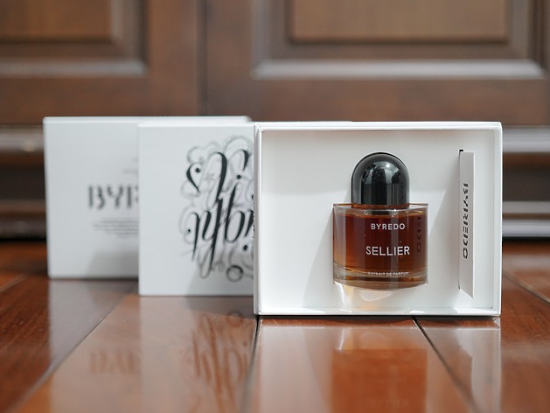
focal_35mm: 44
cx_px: 262
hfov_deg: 42.9
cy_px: 207
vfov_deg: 32.9
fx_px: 699
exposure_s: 1/30
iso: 3200
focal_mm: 40
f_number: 2
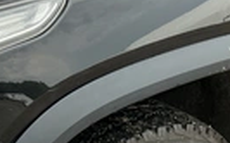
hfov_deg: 21.8
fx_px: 558
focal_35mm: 89
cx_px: -38
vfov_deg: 14.1
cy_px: 179
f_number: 1.8
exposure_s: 1/184
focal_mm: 3
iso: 20
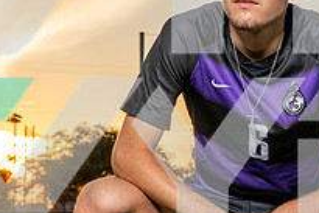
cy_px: 161
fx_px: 1179
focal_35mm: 133
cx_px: 268
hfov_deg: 15.3
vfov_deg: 10.3
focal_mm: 47
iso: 320
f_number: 9
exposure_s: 1/250
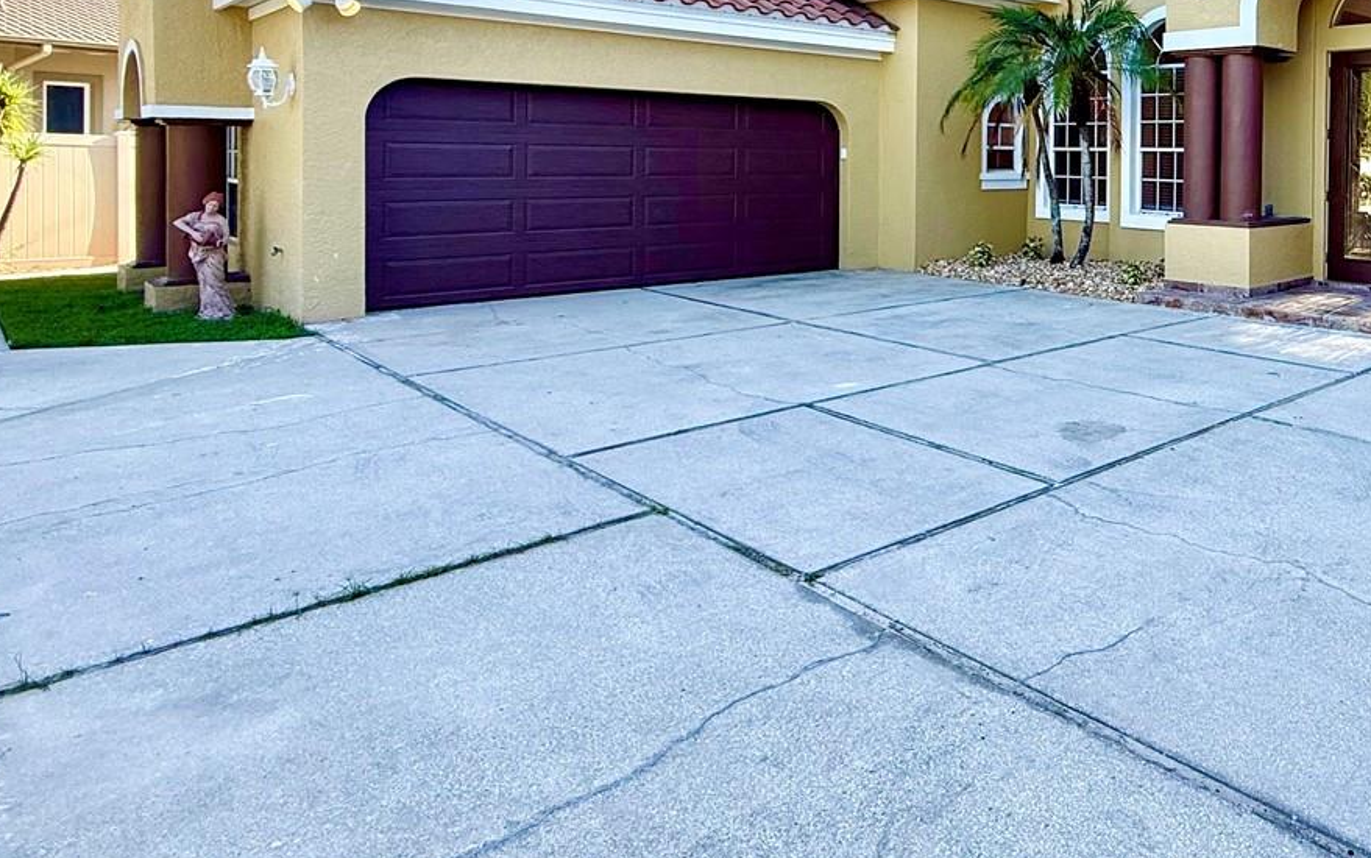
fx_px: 1009
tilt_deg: -0.2
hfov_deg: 61.0
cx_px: 1153
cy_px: 167
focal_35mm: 27
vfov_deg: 43.8
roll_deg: -1.1
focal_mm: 2.22
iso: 64
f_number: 2.2
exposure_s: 1/439
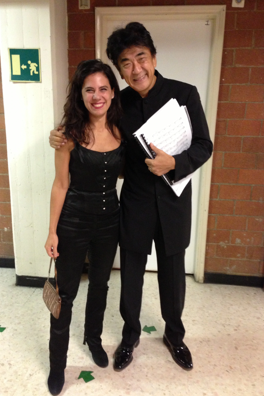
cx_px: 125
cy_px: 199
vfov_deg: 54.4
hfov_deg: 37.8
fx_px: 385
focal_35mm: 35
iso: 400
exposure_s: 1/15
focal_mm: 4.13
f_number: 2.4
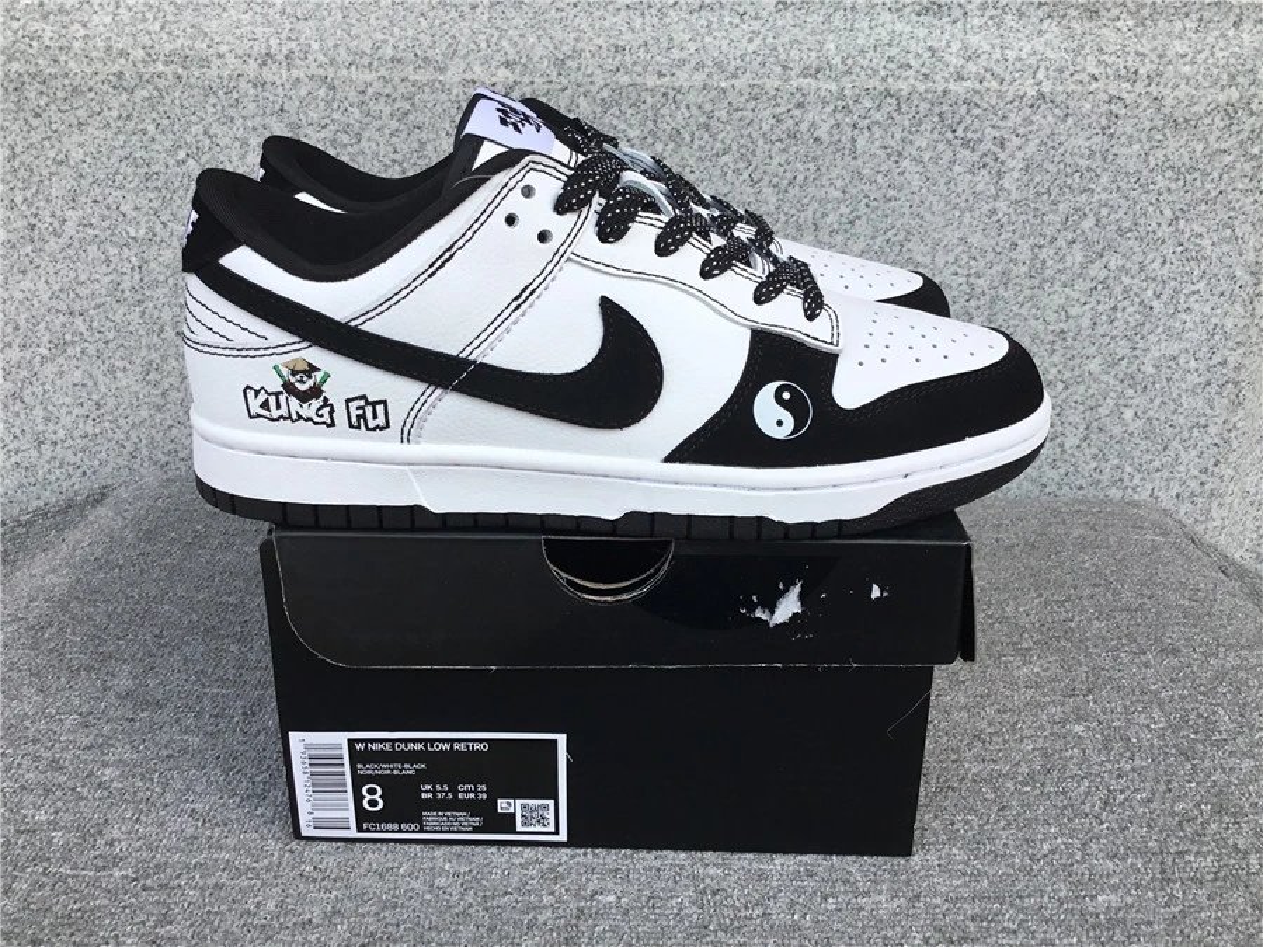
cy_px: 474
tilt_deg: -21.1
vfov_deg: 45.4
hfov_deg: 58.4
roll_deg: -0.4
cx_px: 632
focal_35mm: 31
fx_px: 1131
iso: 25
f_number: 2.4
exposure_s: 1/494
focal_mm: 3.3
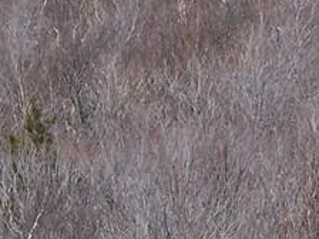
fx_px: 5852
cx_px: 252
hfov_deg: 3.1
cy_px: -20
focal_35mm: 635
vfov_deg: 2.3
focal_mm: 23.1
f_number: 4.5
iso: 80
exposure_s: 1/800
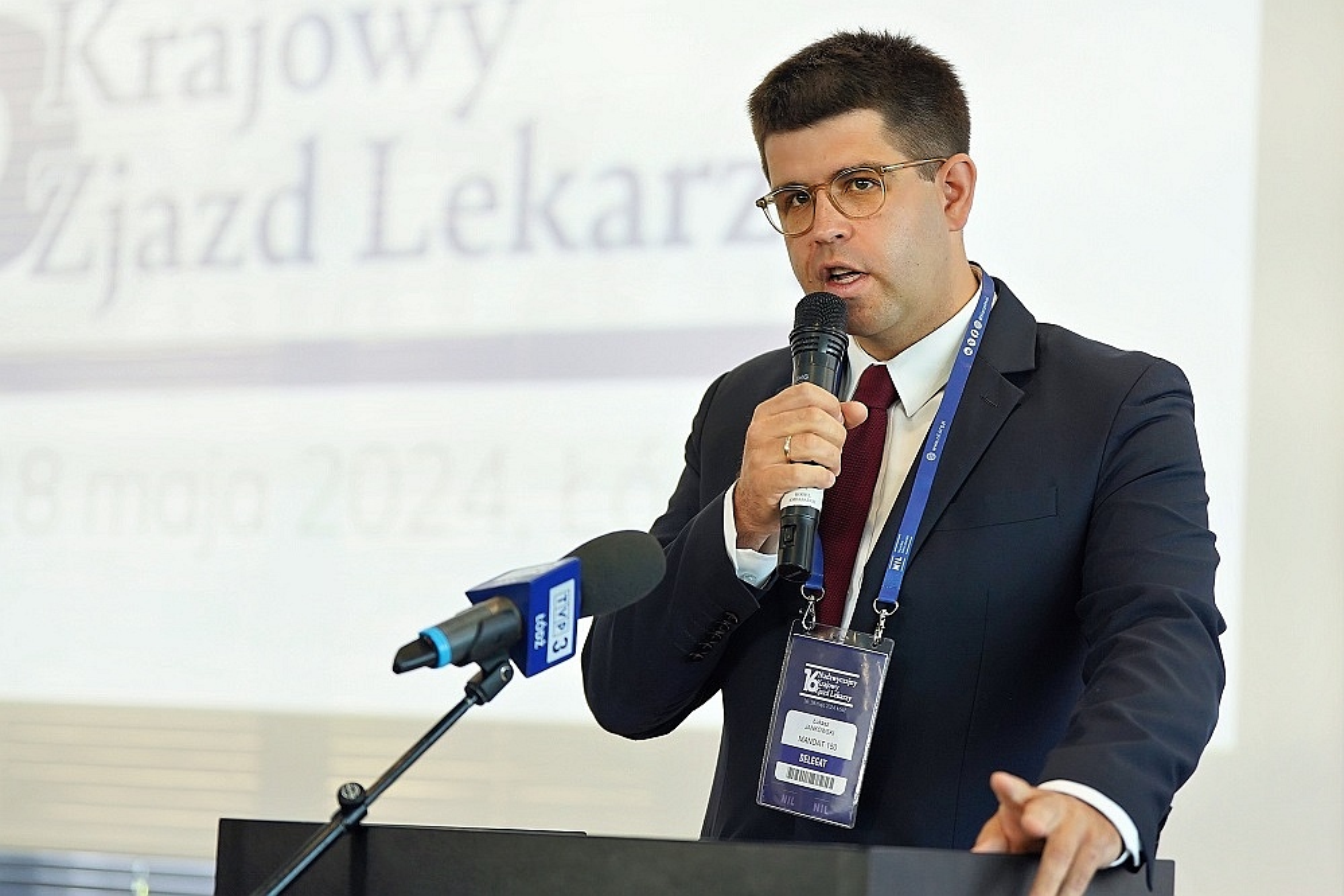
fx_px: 3285
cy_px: 448
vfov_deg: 15.5
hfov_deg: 23.1
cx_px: 672
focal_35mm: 88
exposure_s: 1/160
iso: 1600
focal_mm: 88
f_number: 2.8
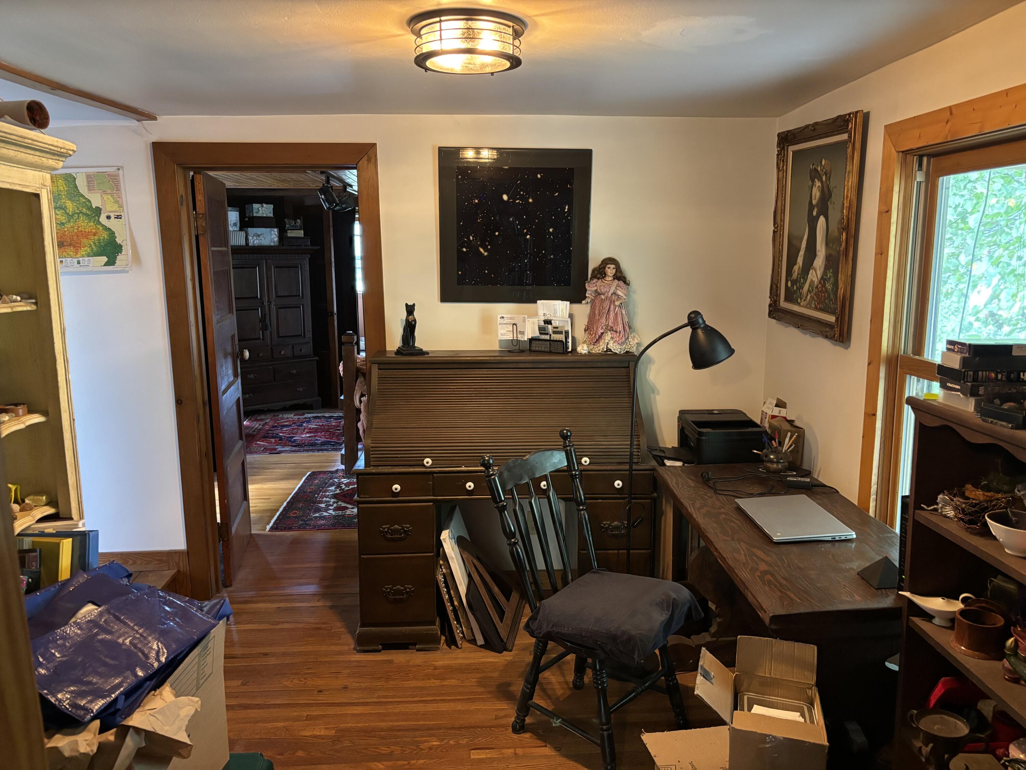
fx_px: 771
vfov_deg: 53.1
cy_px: 385
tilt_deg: -10.4
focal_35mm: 26
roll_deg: +0.3
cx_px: 513
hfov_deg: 67.3
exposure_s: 1/30
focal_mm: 5.96
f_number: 1.6
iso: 500
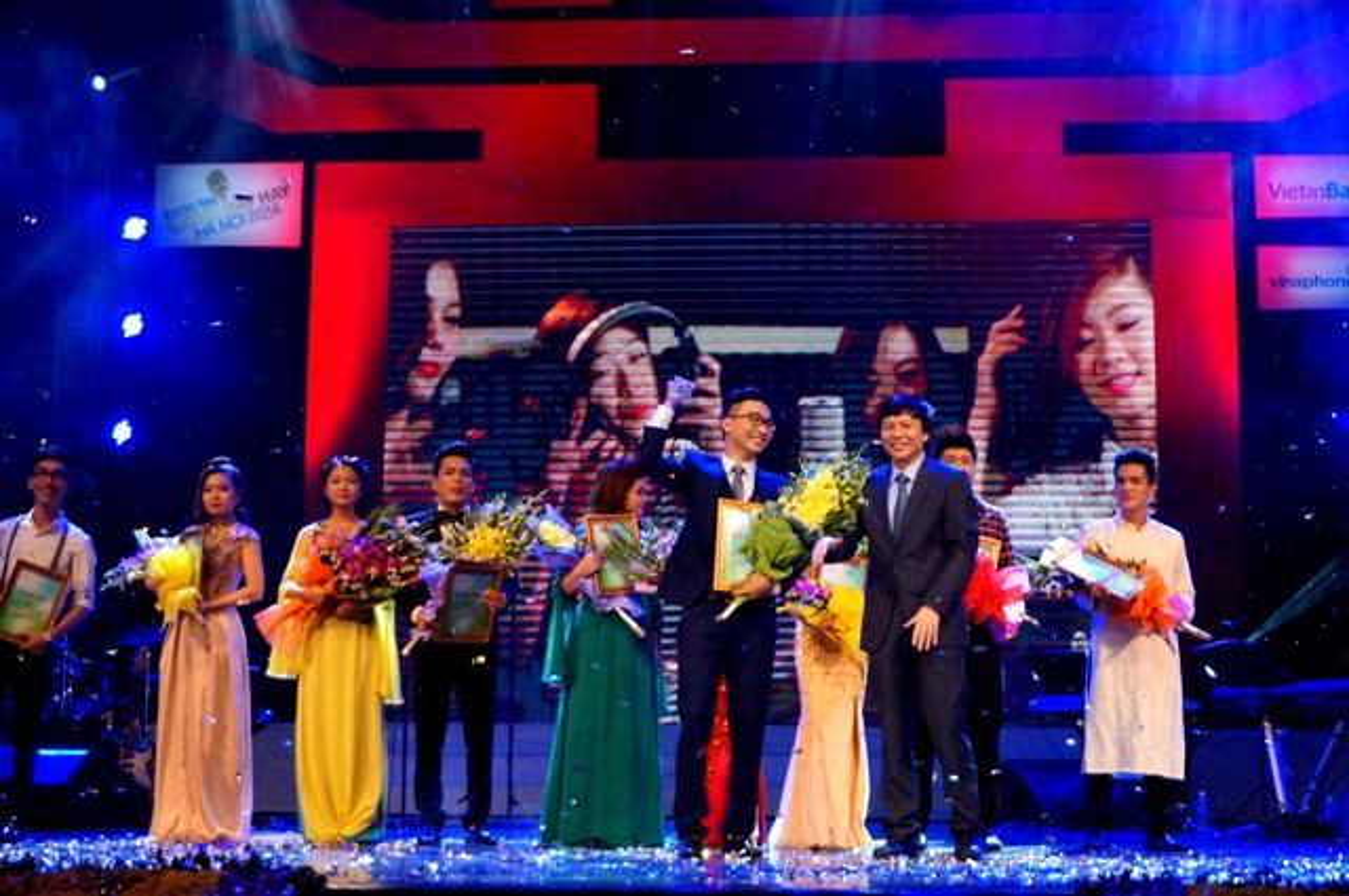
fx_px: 2414
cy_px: 448
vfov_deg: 21.0
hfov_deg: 31.2
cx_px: 674
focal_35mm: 64
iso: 3200
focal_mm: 43
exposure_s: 1/500
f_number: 5.6
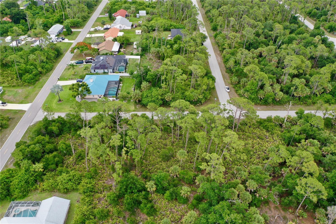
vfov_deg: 46.4
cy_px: 112
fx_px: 261
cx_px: 168
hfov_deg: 65.5
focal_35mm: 28
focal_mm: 10.26
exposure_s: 1/160
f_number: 4.5
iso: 100
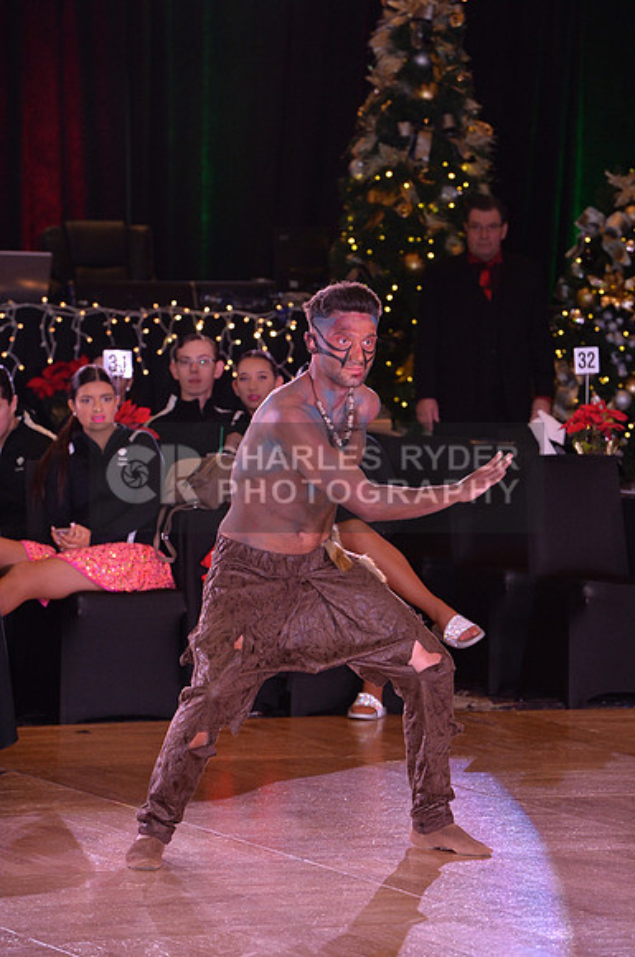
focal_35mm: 185
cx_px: 318
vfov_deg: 11.1
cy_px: 478
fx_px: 4909
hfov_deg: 7.4
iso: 2000
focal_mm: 185
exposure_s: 1/250
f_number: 6.3
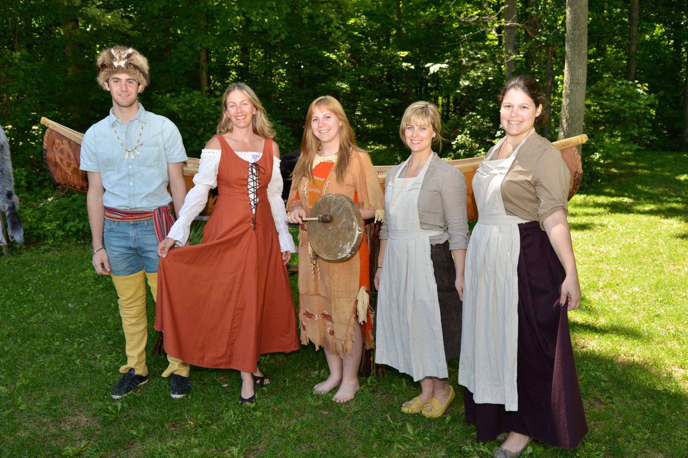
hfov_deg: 60.3
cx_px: 344
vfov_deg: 42.3
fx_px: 592
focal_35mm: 31
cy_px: 229
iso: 250
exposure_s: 1/200
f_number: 5.6
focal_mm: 31
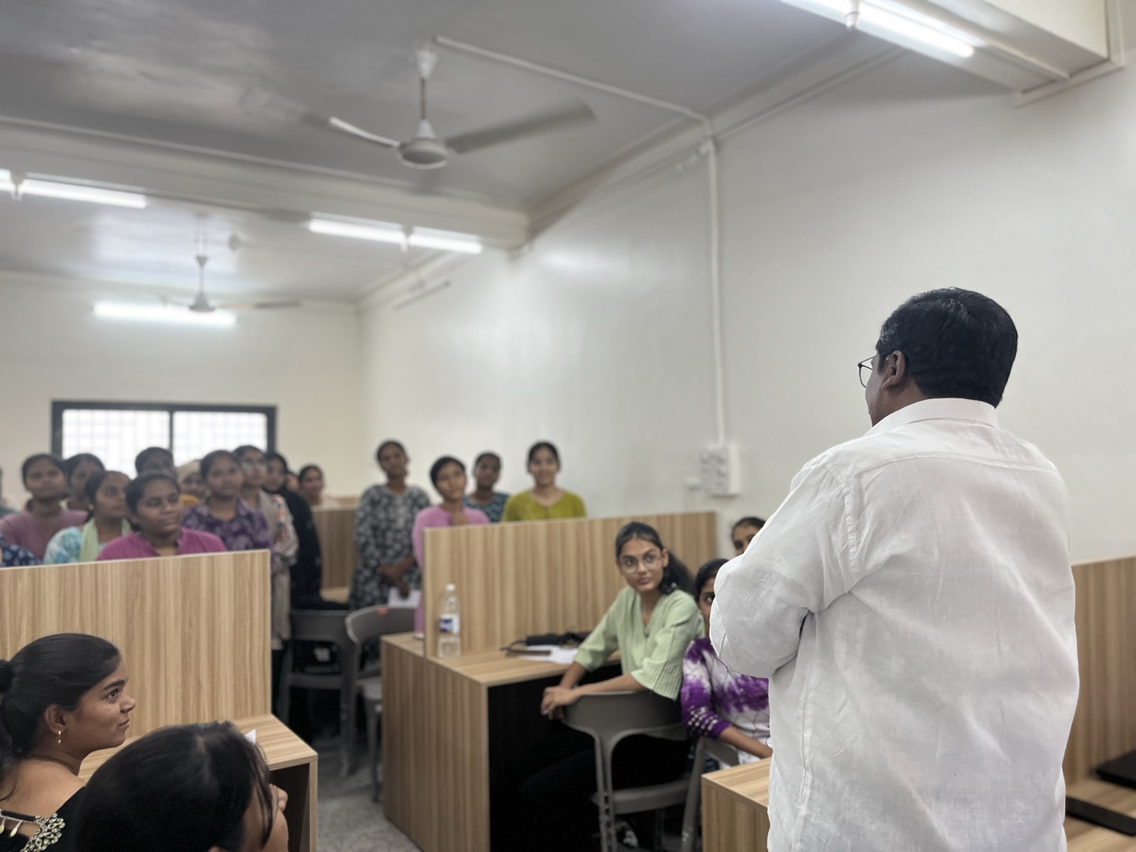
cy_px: 426
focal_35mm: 26
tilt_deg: +3.0
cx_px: 568
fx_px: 853
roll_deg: +1.8
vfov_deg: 53.1
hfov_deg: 67.3
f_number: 1.6
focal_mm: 5.1
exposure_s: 1/100
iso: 125
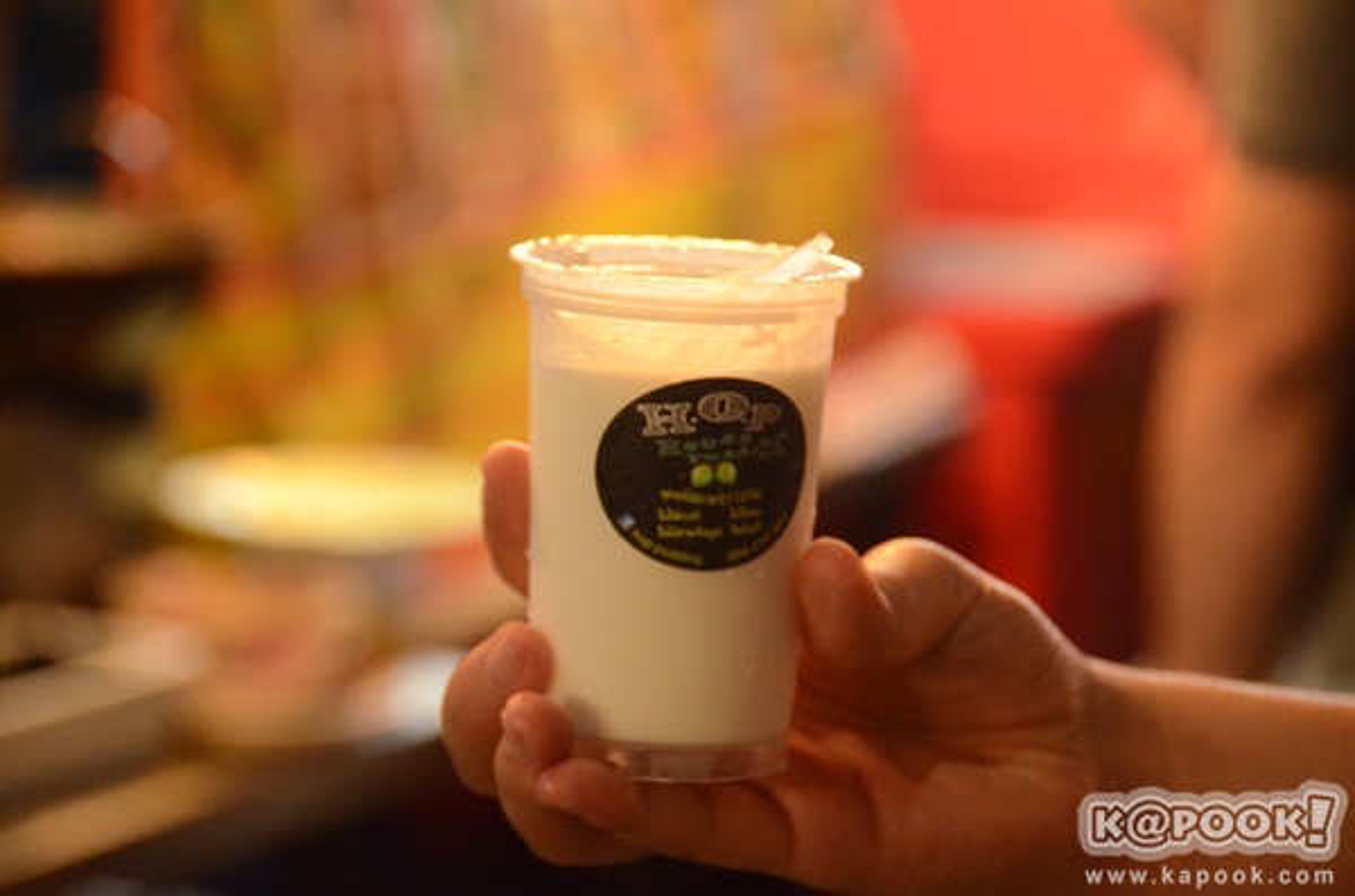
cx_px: 678
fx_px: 7322
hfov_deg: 10.6
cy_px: 448
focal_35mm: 195
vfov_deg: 7.0
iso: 4000
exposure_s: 1/80
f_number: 5.6
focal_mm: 130
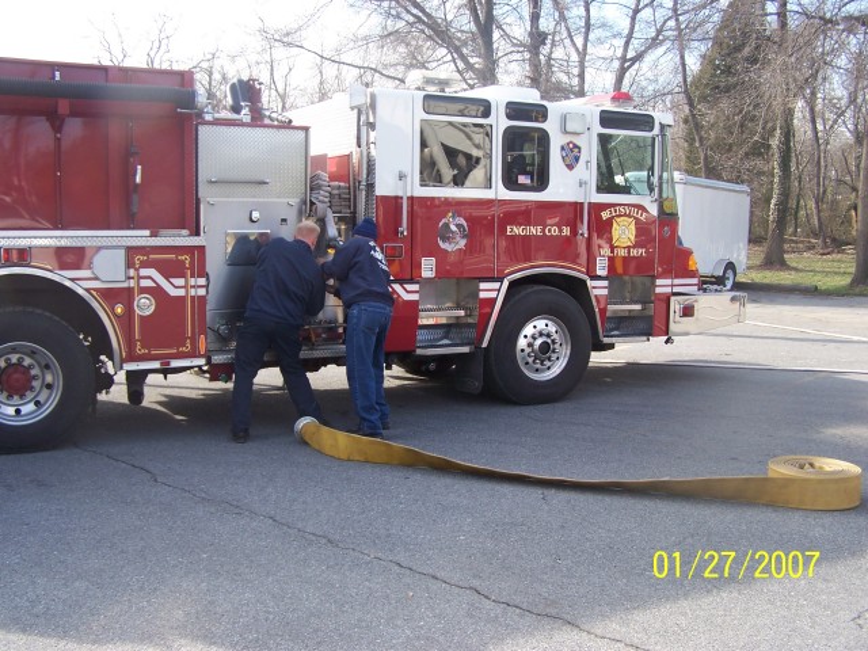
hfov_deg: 49.0
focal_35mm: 38
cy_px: 326
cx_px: 434
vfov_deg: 37.7
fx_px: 953
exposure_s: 1/250
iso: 80
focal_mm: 6.3
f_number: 2.8
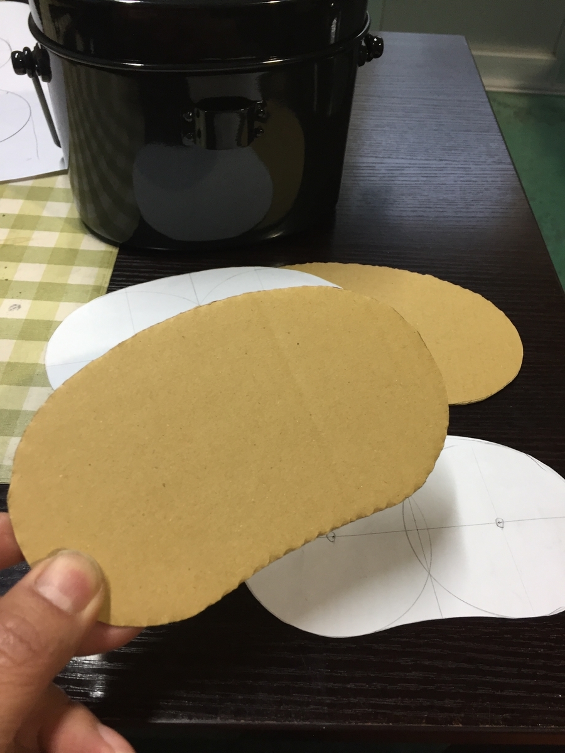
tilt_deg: -50.0
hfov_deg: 48.2
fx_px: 631
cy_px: 376
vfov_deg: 61.7
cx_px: 282
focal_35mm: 29
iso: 80
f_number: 2.2
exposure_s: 1/30
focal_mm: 4.15
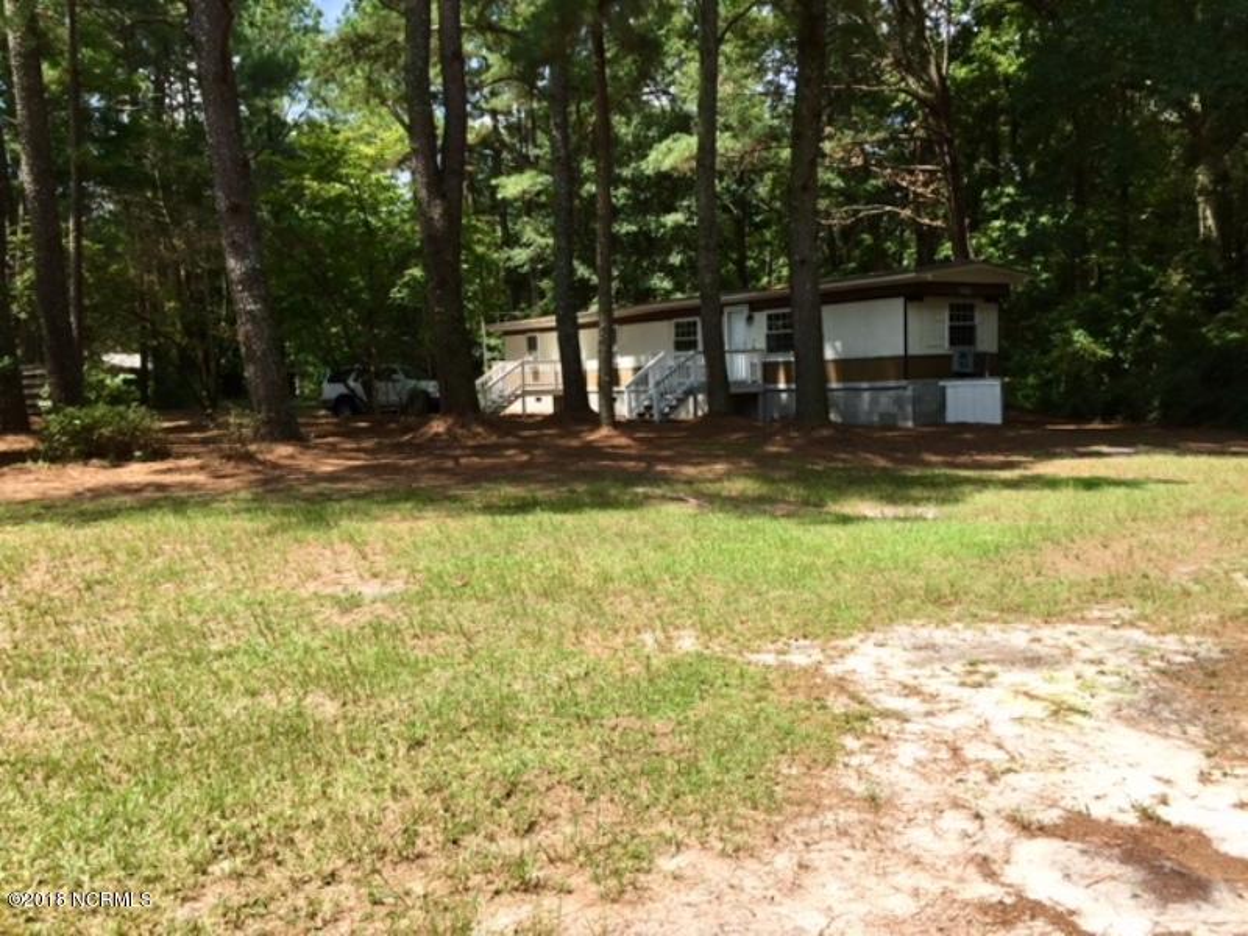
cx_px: 624
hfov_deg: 61.7
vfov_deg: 48.2
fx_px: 1046
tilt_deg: -6.9
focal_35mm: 29
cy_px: 468
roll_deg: +1.2
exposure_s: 1/1041
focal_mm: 4.15
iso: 32
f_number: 2.2
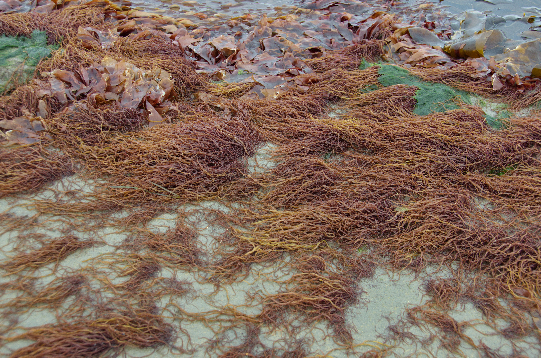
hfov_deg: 42.4
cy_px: 179
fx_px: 697
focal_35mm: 46
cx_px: 270
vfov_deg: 28.8
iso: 200
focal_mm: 31
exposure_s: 1/160
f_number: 5.6
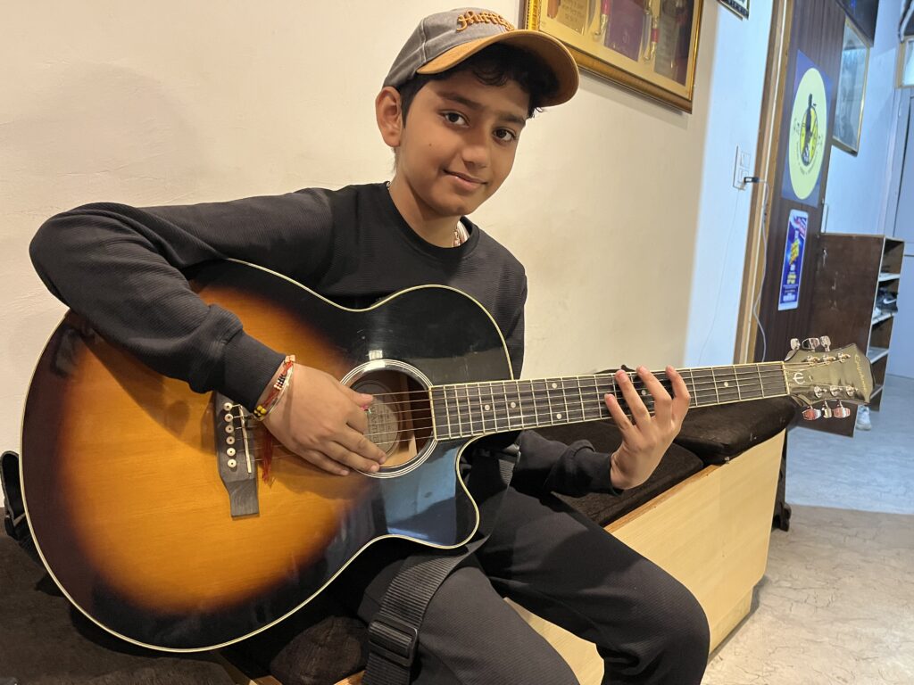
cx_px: 457
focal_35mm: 26
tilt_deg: -8.9
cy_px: 342
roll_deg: -2.7
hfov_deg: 67.3
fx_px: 687
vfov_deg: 53.1
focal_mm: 5.1
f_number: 1.6
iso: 500
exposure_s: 1/25
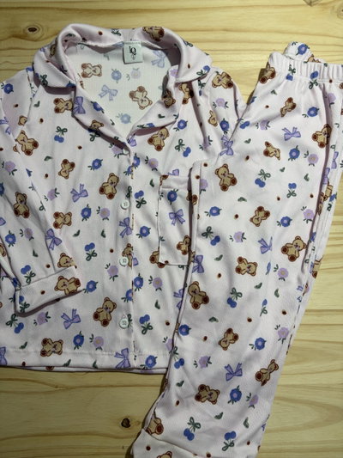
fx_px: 343
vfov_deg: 67.3
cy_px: 229
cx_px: 172
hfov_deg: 53.1
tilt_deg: -80.3
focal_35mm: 26
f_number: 1.6
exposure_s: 1/50
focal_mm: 5.96
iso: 80
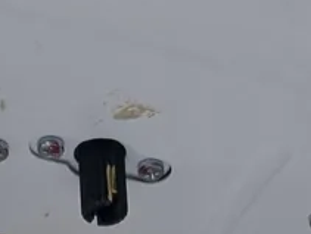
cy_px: 845
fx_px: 1638
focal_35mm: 182
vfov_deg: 6.8
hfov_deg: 10.8
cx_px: 189
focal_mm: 6.9
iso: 836
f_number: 1.68
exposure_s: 1/120
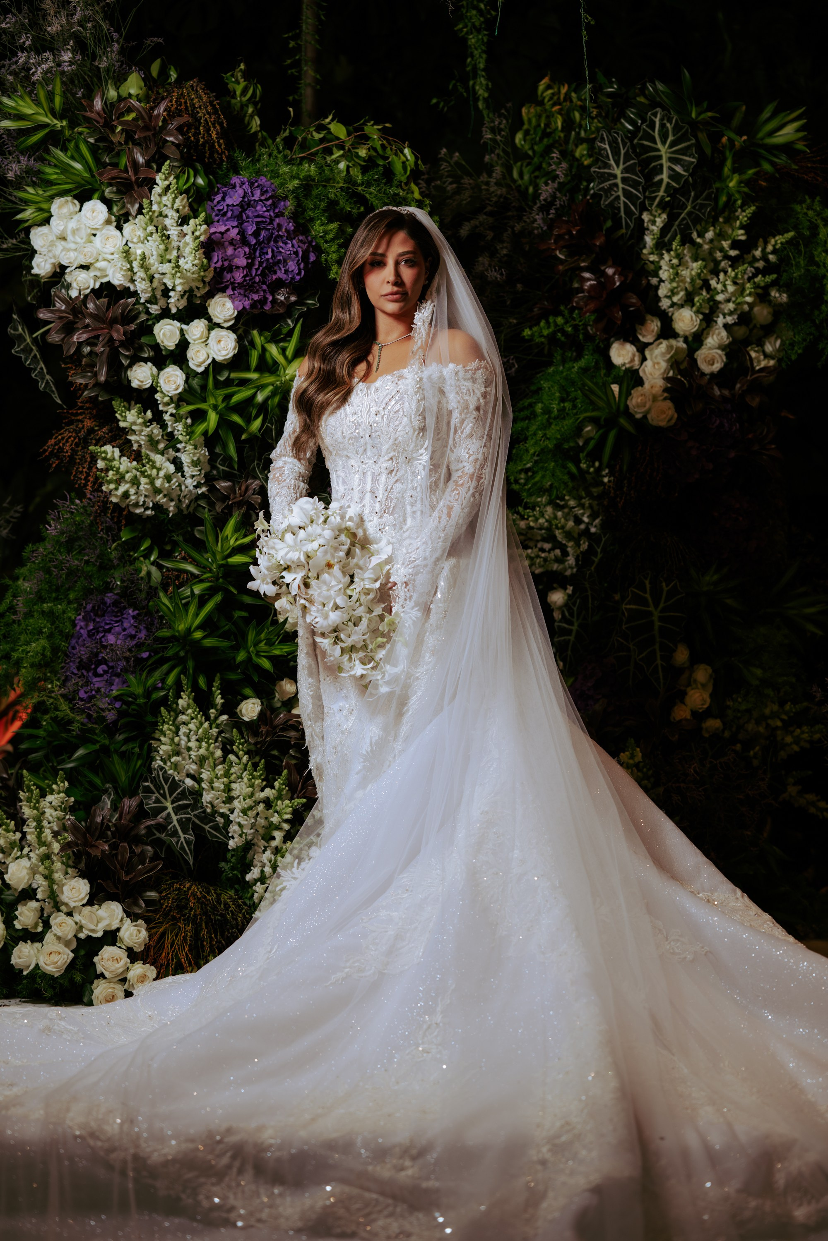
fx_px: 2932
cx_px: 414
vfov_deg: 23.9
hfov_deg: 16.1
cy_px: 620
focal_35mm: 85
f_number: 2.5
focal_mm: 85
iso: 100
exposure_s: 1/125
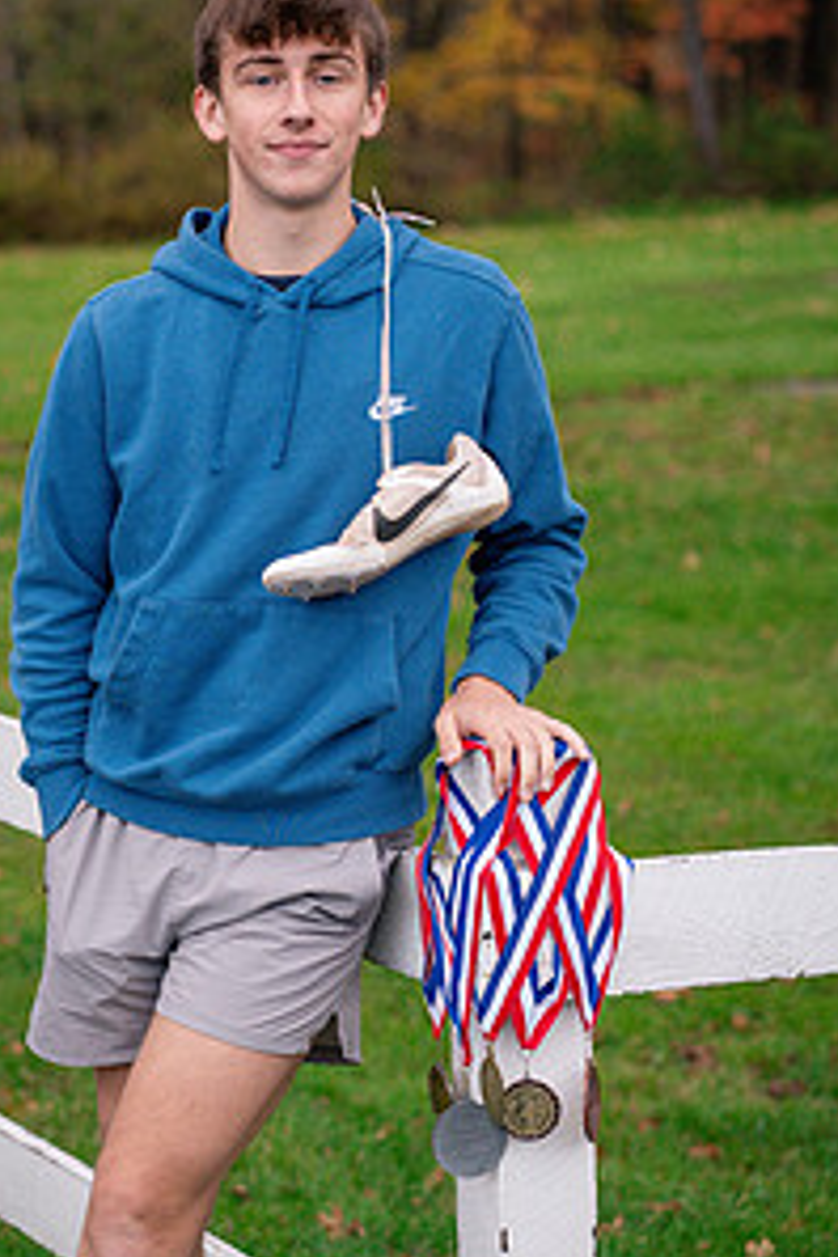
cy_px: 508
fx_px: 4504
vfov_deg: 15.9
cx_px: 288
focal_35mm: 129
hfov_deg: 10.6
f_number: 3.5
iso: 800
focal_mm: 85
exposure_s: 1/320
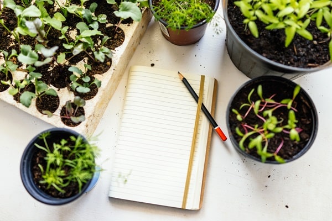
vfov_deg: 37.9
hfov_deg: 54.4
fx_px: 323
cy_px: 110
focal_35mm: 35
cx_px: 166
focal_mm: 35
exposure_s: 1/200
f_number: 2
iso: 100
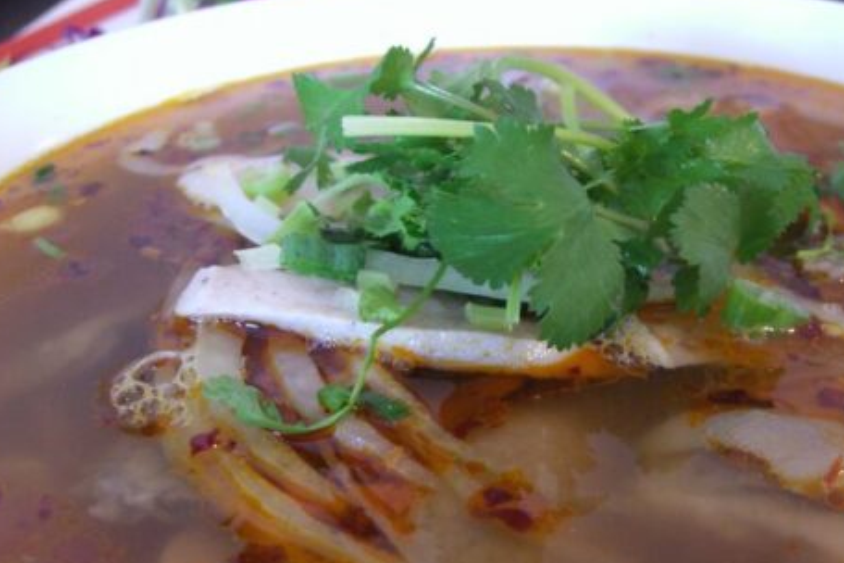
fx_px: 1219
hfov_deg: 37.9
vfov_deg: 25.8
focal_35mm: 52
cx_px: 535
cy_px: 400
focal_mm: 7.9
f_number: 2.8
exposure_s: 1/10
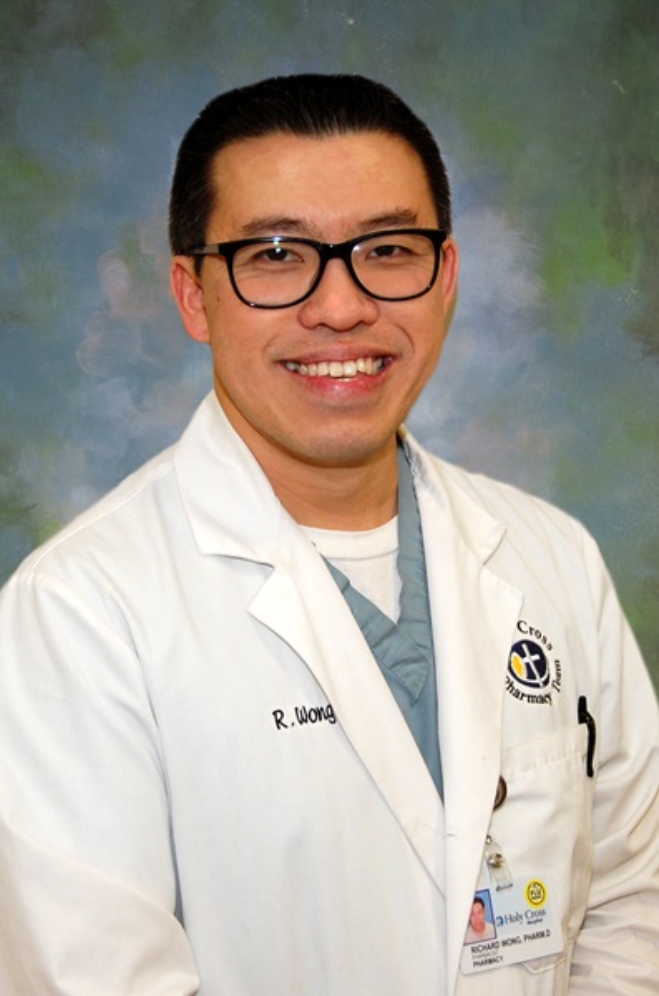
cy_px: 498
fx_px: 1118
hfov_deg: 32.8
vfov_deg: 48.0
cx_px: 330
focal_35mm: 40
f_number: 4
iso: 400
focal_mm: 27
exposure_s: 1/60
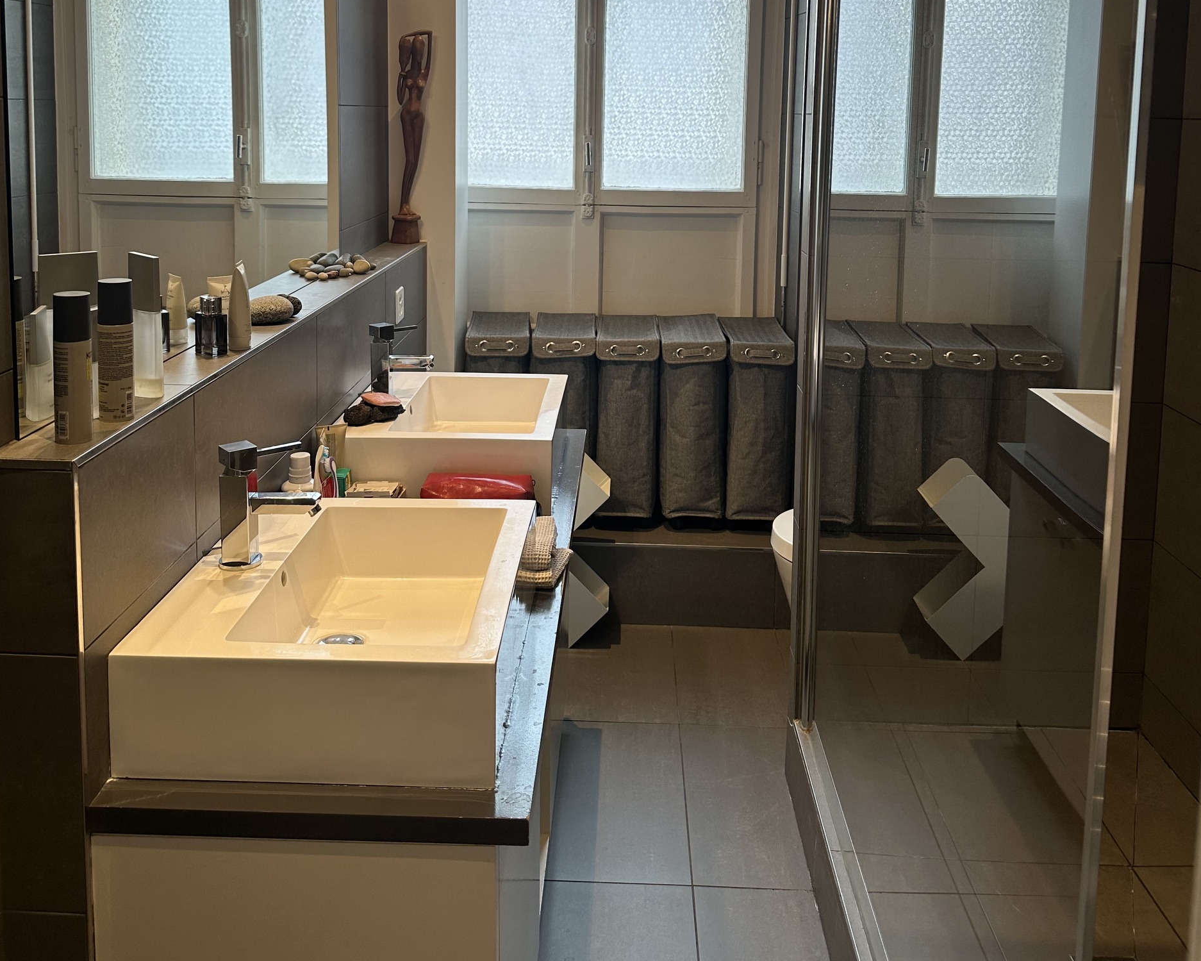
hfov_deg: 55.7
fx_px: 1137
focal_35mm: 32
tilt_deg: -5.0
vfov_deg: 44.1
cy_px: 228
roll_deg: -0.6
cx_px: 601
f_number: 1.78
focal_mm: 6.86
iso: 64
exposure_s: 1/100
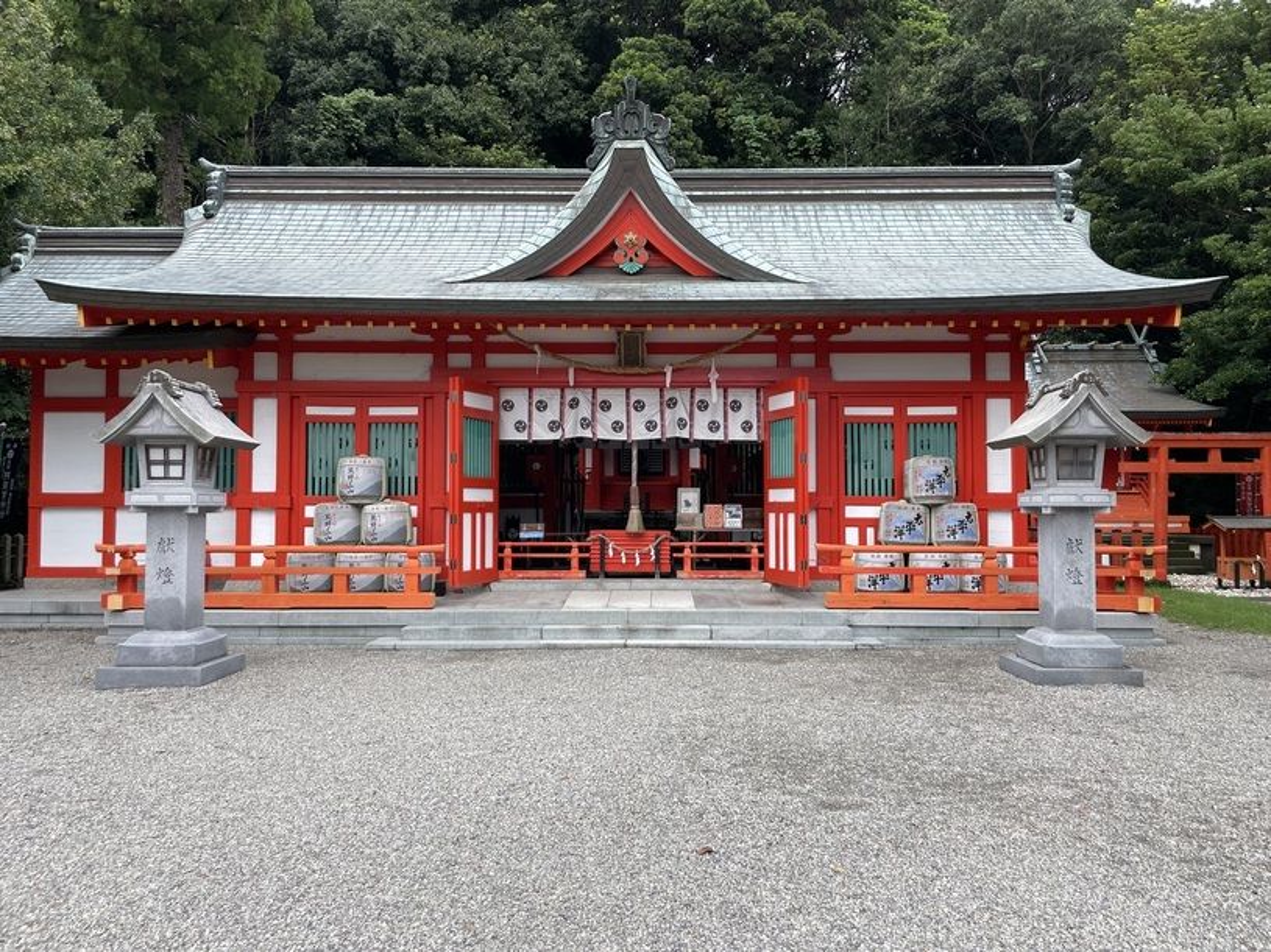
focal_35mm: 26
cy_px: 476
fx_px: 955
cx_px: 636
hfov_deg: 67.3
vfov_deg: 53.1
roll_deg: +0.0
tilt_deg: +2.2
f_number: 1.6
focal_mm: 4.2
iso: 32
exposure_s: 1/658
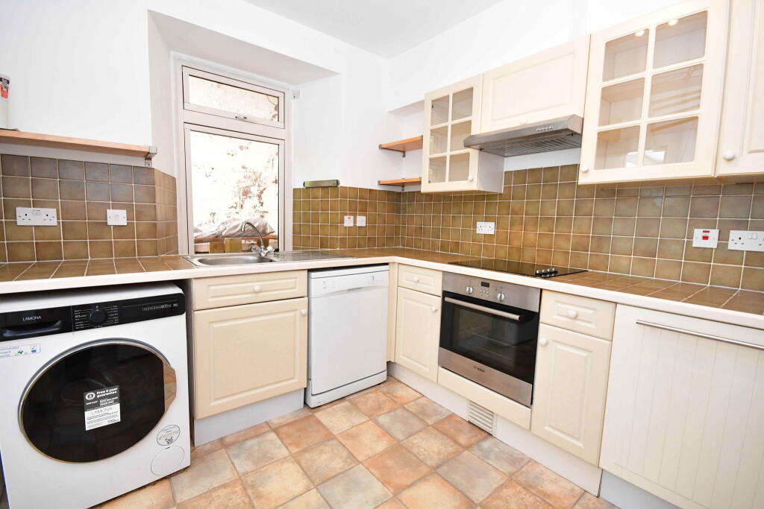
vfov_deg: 77.3
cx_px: 382
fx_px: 318
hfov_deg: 100.4
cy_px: 254
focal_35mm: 15
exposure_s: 1/80
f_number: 8
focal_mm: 10
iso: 3200
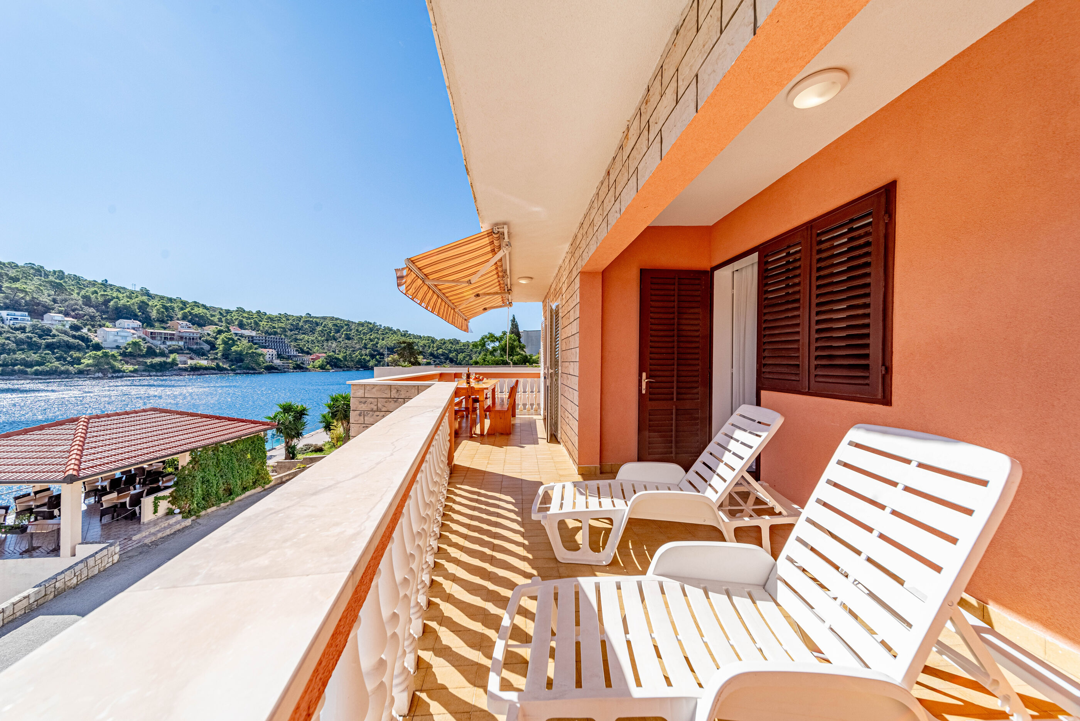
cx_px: 540
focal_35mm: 12
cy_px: 360
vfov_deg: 90.1
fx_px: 360
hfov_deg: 112.6
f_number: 8
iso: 400
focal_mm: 12
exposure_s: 1/8000
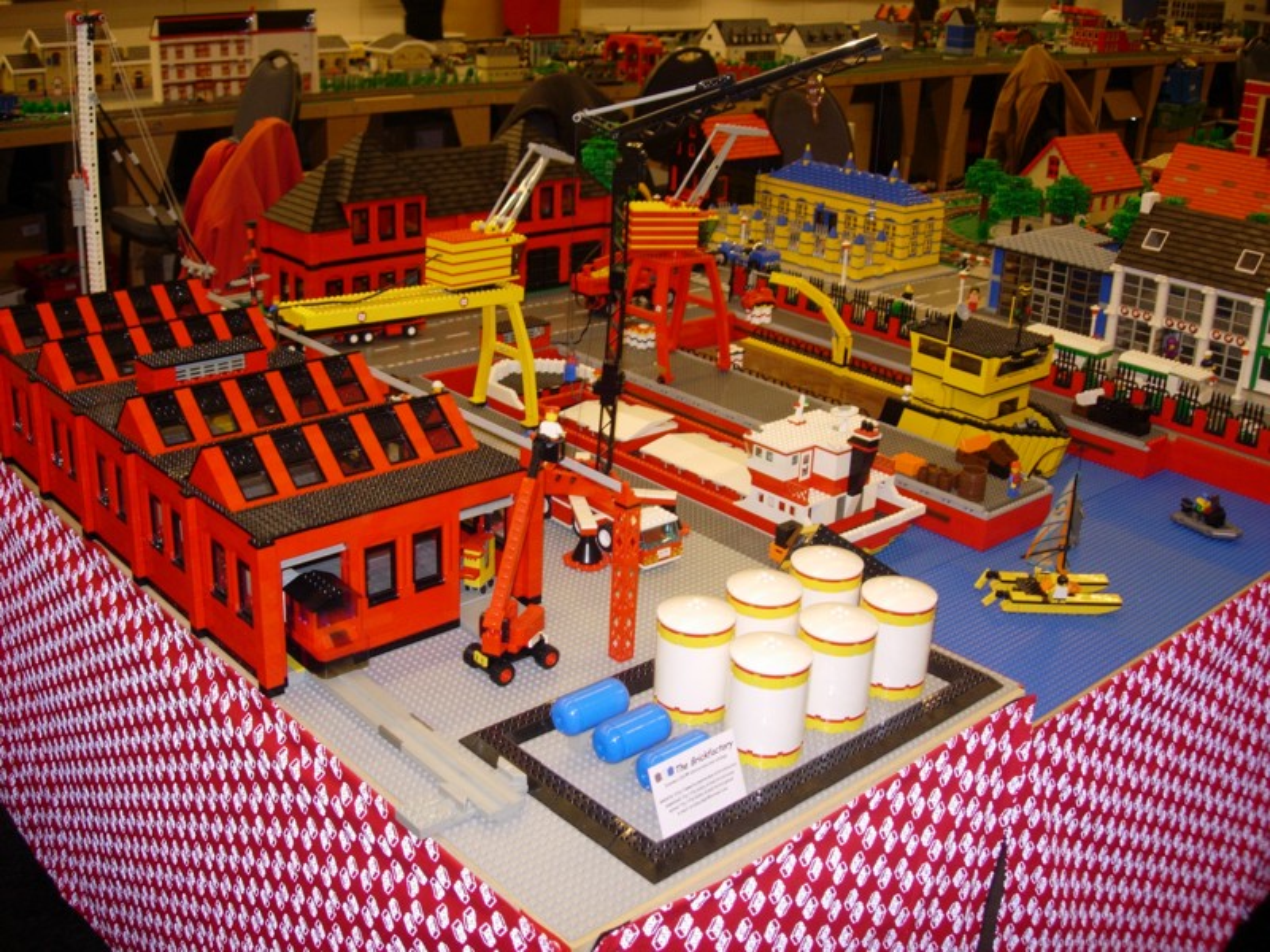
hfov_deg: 49.0
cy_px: 476
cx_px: 635
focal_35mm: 38
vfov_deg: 37.7
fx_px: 1394
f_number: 2.8
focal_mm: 7.8
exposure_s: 1/10.3
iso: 79
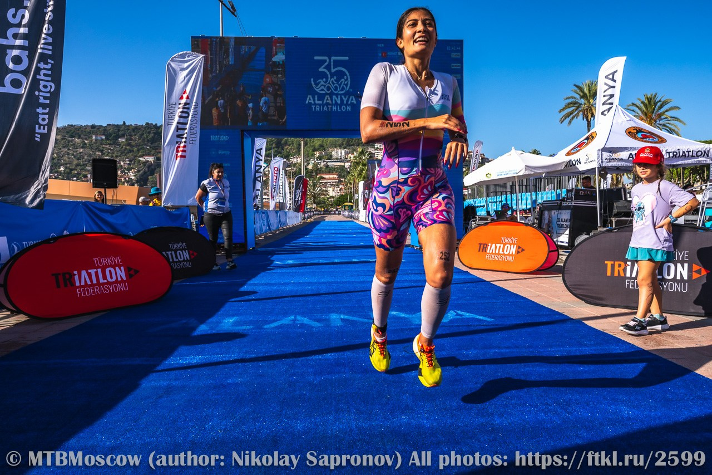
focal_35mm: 24
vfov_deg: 52.2
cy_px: 238
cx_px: 356
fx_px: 484
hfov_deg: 72.6
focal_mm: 24.5
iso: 200
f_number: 9
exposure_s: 1/800
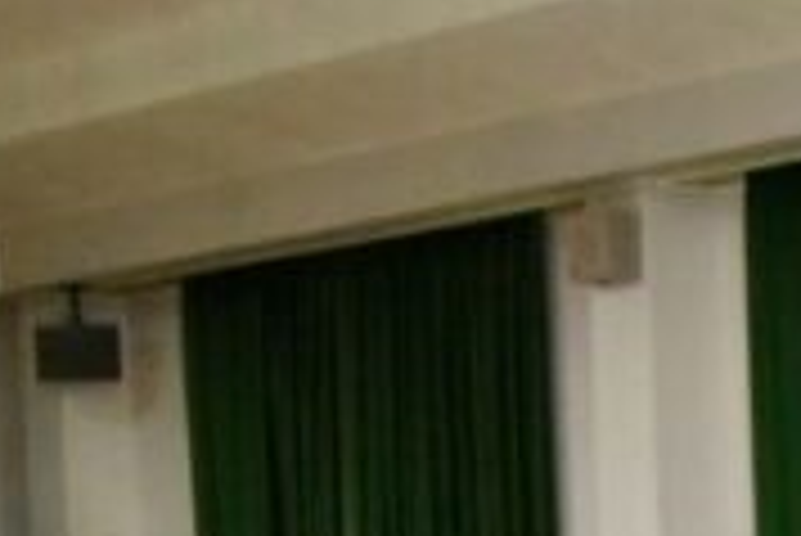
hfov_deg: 10.1
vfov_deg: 6.4
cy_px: 1457
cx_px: 873
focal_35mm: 201
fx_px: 4476
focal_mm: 35
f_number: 11
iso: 6400
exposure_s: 1/200
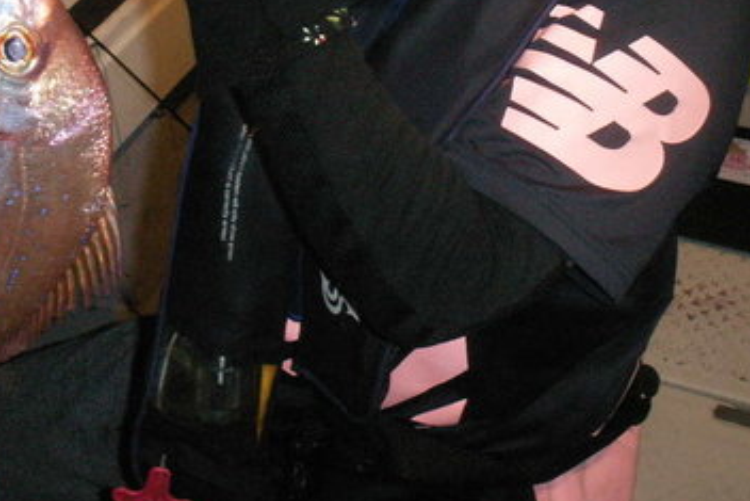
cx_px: 347
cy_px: 21
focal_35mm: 70
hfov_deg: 28.8
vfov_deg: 19.0
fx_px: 1459
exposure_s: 1/40
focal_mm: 7.7
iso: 160
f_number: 3.5
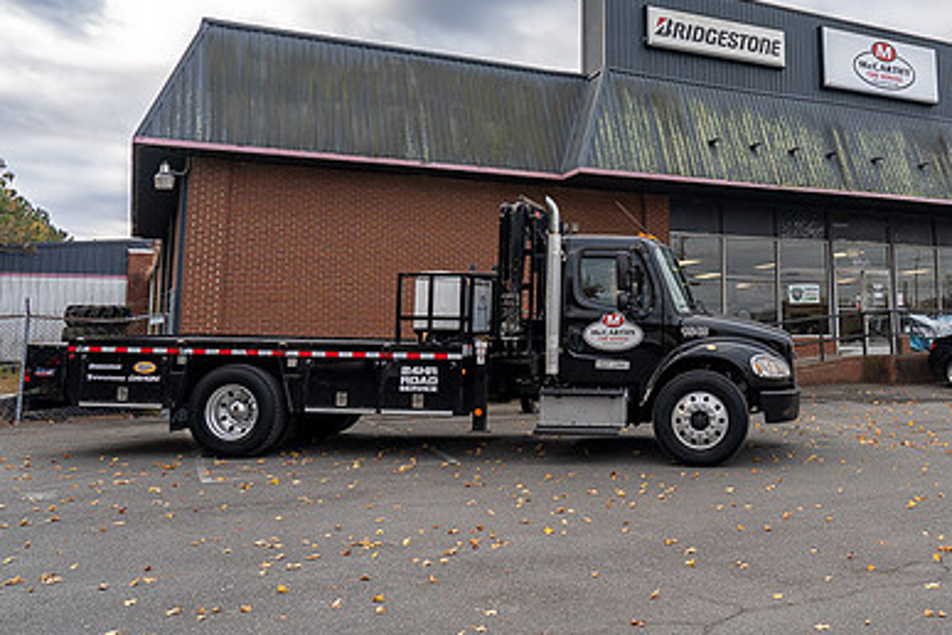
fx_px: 952
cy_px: 210
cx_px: 694
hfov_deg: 51.3
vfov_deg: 36.5
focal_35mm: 36
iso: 100
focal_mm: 24
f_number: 5
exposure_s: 1/100
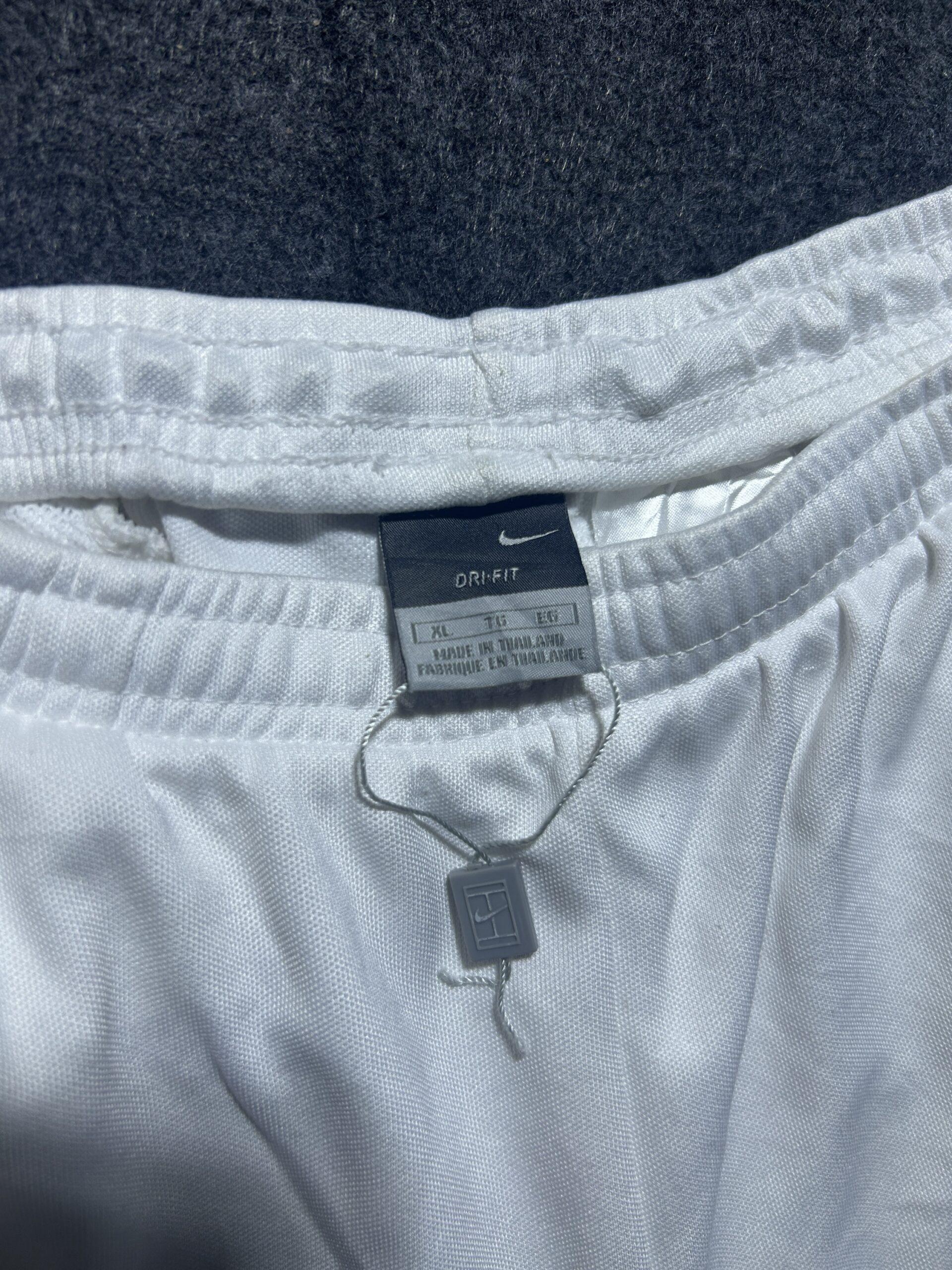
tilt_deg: -66.2
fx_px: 953
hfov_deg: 53.1
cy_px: 635
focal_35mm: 26
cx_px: 476
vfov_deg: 67.3
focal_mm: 5.7
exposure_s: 1/121
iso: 32
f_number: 1.5
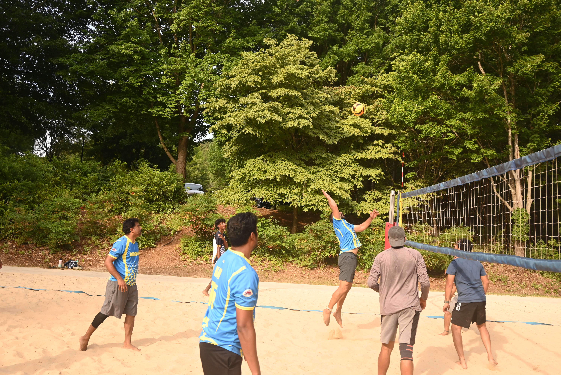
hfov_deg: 57.2
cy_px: 188
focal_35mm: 33
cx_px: 280
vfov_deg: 40.0
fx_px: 514
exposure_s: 1/1600
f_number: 4.8
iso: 1000
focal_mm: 33
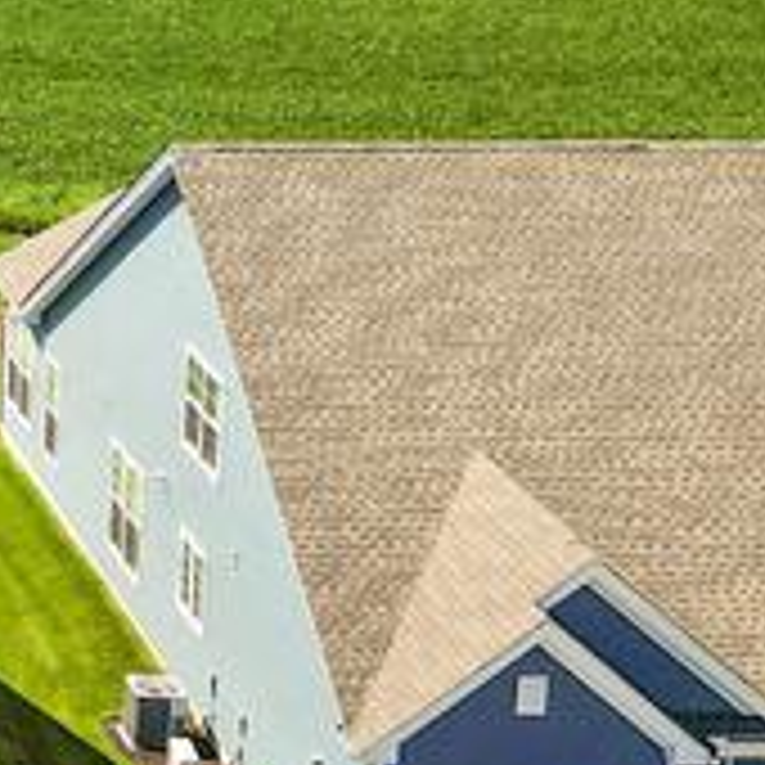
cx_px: -734
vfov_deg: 13.5
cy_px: 40
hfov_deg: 12.2
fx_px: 3200
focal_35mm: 128
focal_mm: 6.72
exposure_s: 1/4000
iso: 100
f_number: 1.7
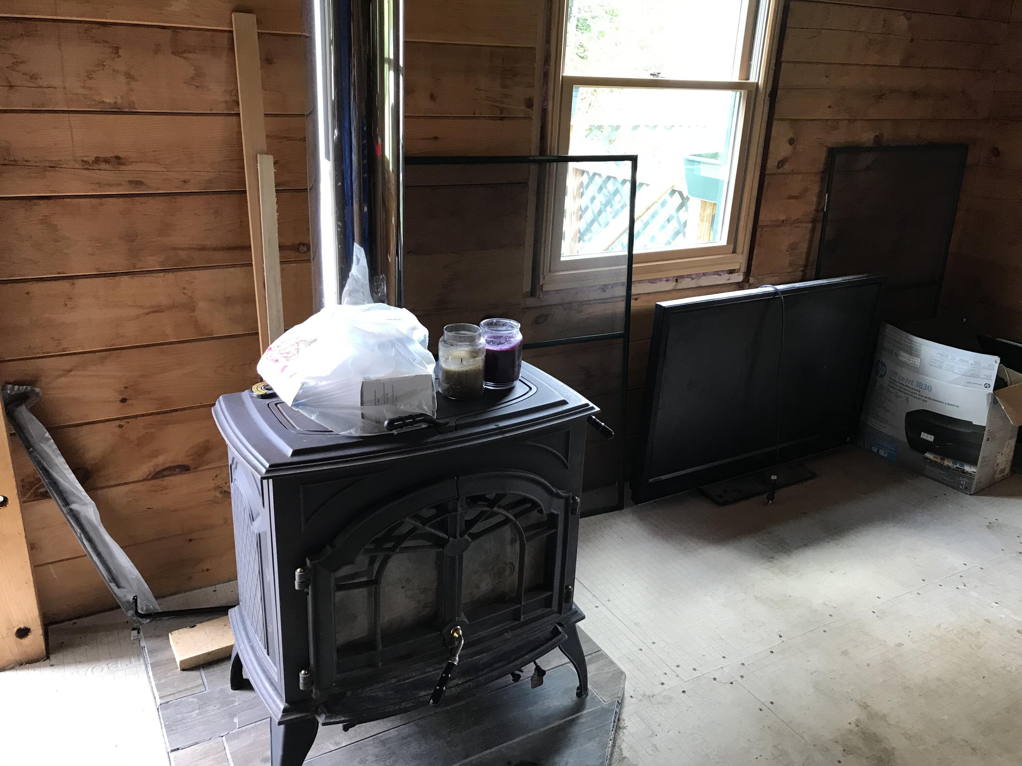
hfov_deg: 63.4
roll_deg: -2.6
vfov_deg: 49.7
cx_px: 511
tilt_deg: -21.2
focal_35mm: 28
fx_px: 827
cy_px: 383
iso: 40
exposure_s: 1/24
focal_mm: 3.99
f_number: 1.8
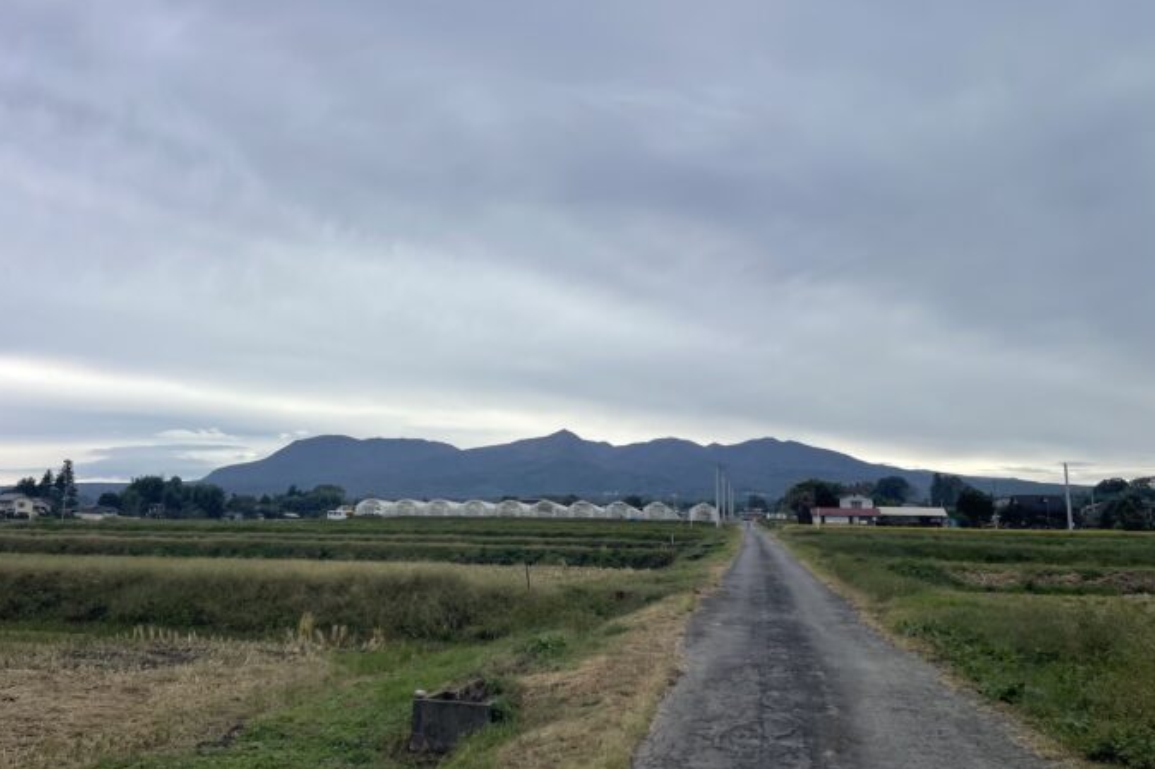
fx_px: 866
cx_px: 562
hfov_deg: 67.4
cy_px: 362
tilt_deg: +11.2
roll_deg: -2.3
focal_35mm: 27
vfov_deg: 47.9
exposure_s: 1/831
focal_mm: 5.1
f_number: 1.6
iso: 32
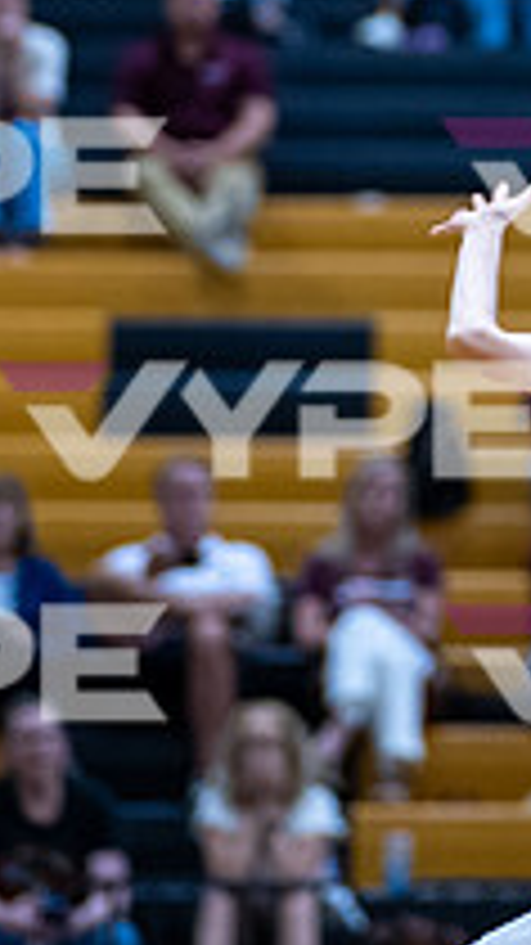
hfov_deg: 3.3
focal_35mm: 365
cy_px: -7
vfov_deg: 5.9
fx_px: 9144
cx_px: 606
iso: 1250
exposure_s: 1/1600
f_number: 1.2
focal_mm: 85
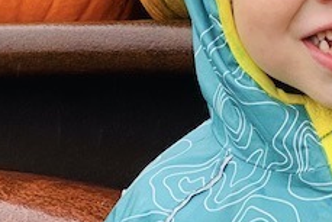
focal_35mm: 242
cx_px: 344
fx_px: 2233
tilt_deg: -8.3
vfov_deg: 5.7
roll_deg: -0.5
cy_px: 78
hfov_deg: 8.4
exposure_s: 1/122
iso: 40
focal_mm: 6
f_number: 2
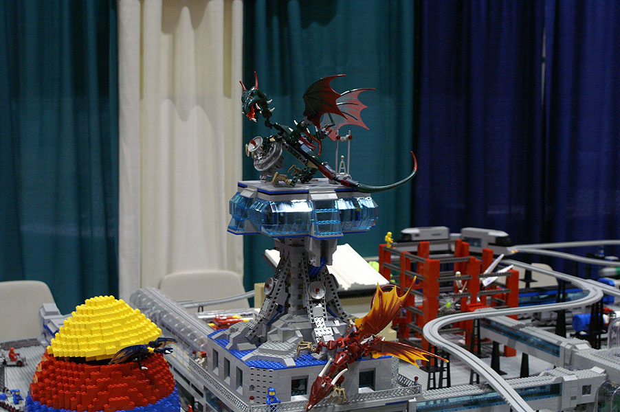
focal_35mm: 52
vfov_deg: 25.7
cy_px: 206
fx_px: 903
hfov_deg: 37.9
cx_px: 310
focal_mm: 35
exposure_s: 1/20
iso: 800
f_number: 5.6
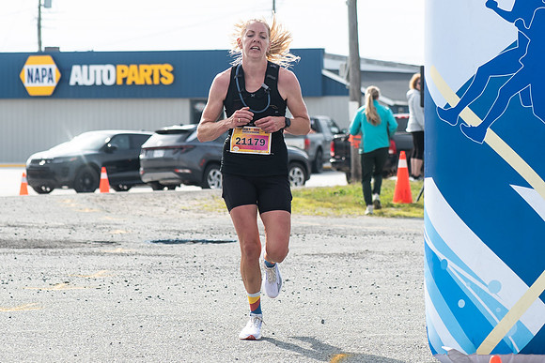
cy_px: 94
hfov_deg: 12.7
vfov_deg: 8.5
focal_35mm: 162
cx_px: 272
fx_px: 2450
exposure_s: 1/1600
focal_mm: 80
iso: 250
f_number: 4.5
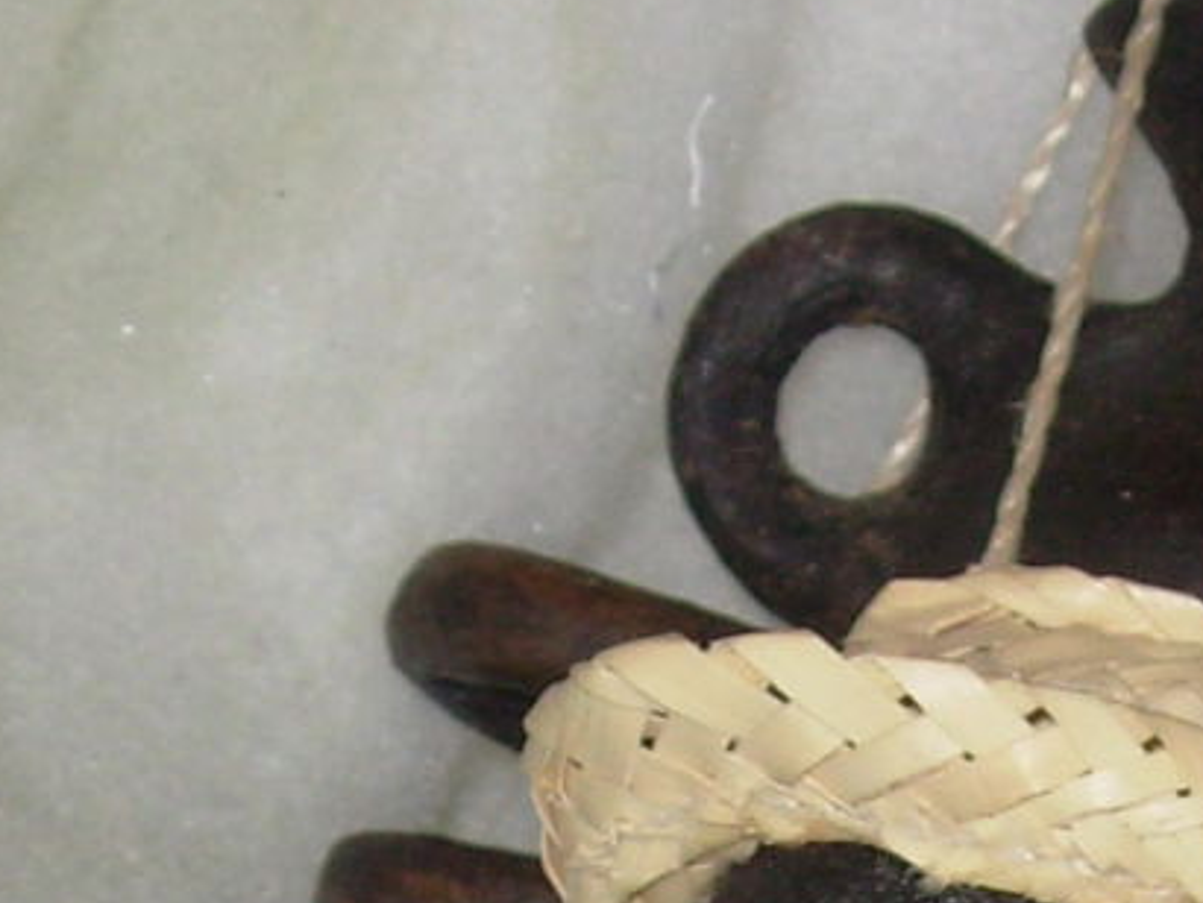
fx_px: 13353
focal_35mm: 384
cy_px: 1712
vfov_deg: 3.8
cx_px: 1576
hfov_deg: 5.1
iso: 50
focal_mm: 13.5
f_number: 3.7
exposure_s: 1/53.8
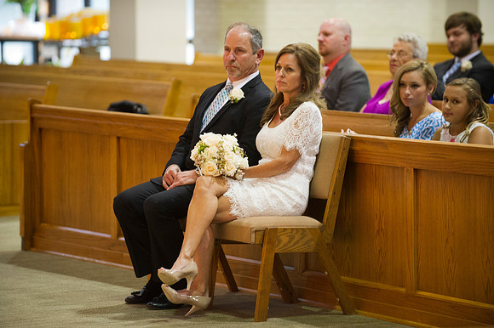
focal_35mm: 175
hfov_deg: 11.8
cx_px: 247
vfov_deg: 7.8
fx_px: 2400
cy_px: 164
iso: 5000
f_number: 2.8
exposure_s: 1/80
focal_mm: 175
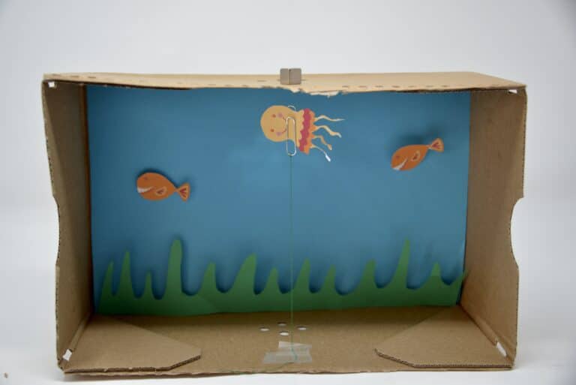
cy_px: 192
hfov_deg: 38.2
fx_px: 832
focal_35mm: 52
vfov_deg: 26.0
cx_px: 288
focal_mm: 52
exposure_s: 1/100
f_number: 4.5
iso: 400
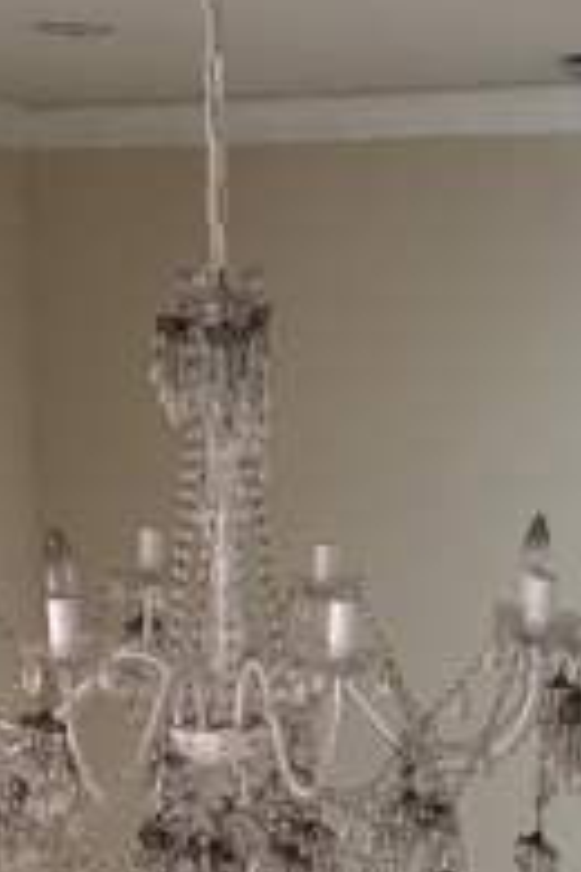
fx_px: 1985
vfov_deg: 21.8
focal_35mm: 82
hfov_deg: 16.6
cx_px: 264
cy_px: 1189
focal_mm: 6.76
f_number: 1.78
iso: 250
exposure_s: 1/60
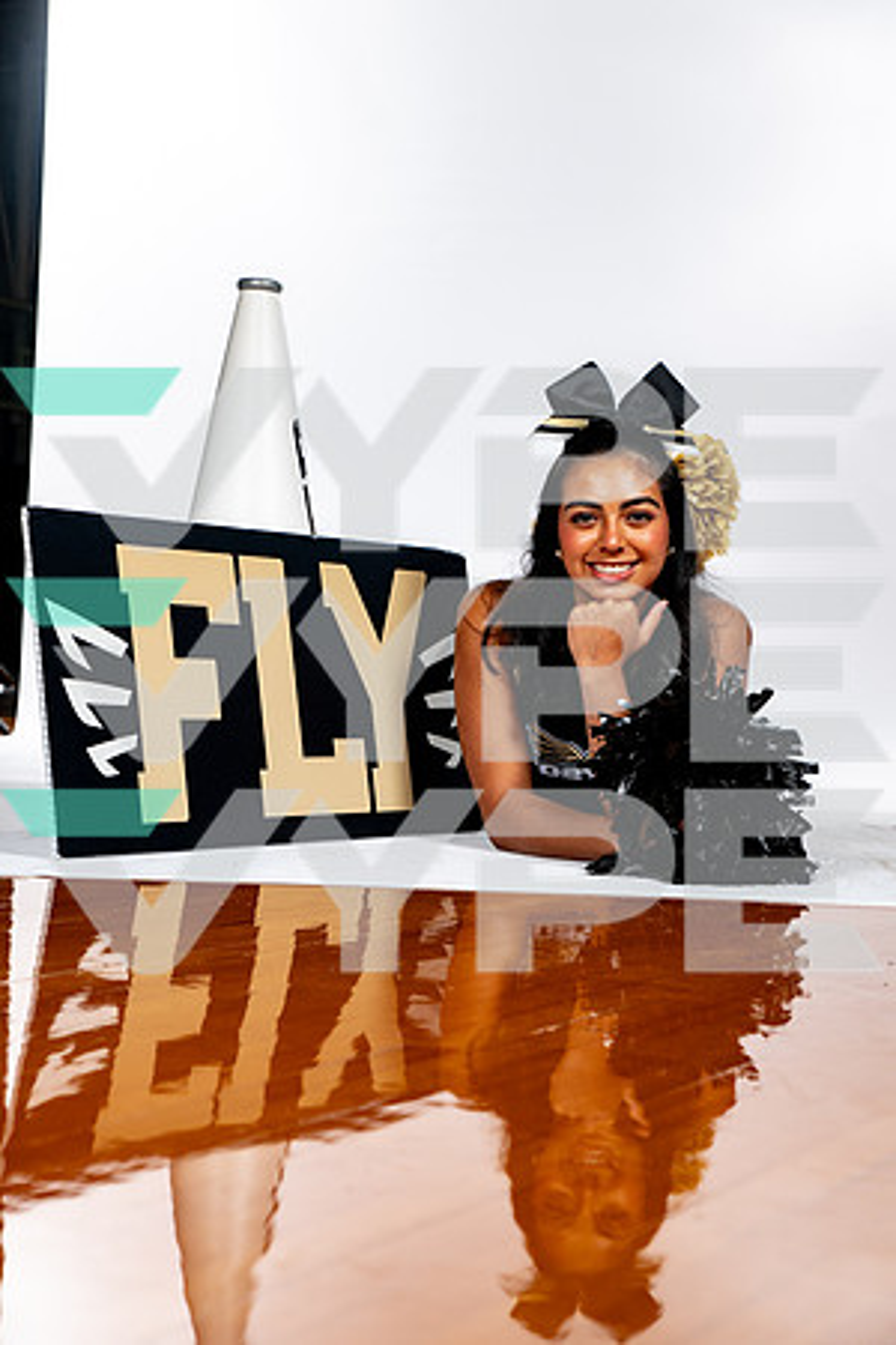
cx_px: 448
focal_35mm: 60
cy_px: 672
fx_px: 2240
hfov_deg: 22.6
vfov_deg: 33.4
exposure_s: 1/320
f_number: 7.1
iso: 250
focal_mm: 60
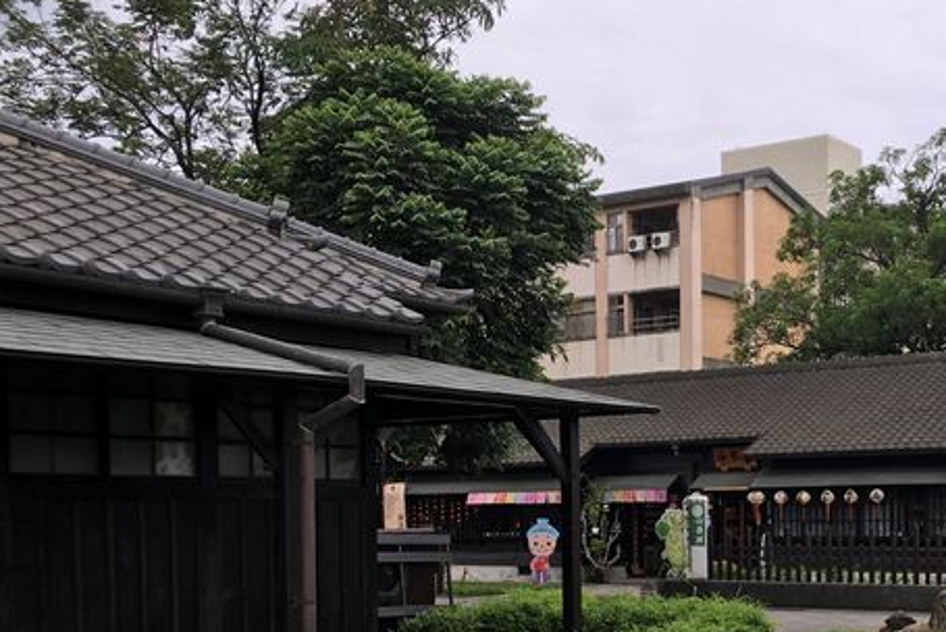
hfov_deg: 36.6
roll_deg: +1.6
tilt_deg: -0.3
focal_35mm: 53
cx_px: 713
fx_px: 1394
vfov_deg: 24.9
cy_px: 547
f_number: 2.2
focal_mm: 4.15
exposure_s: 1/625
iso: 25
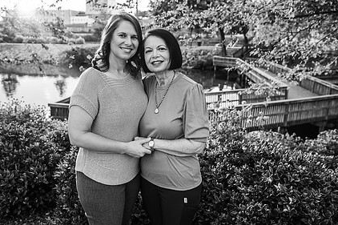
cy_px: 96
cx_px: 151
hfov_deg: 57.1
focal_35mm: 33
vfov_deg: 39.9
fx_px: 310
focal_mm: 24
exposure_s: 1/200
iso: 320
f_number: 3.2
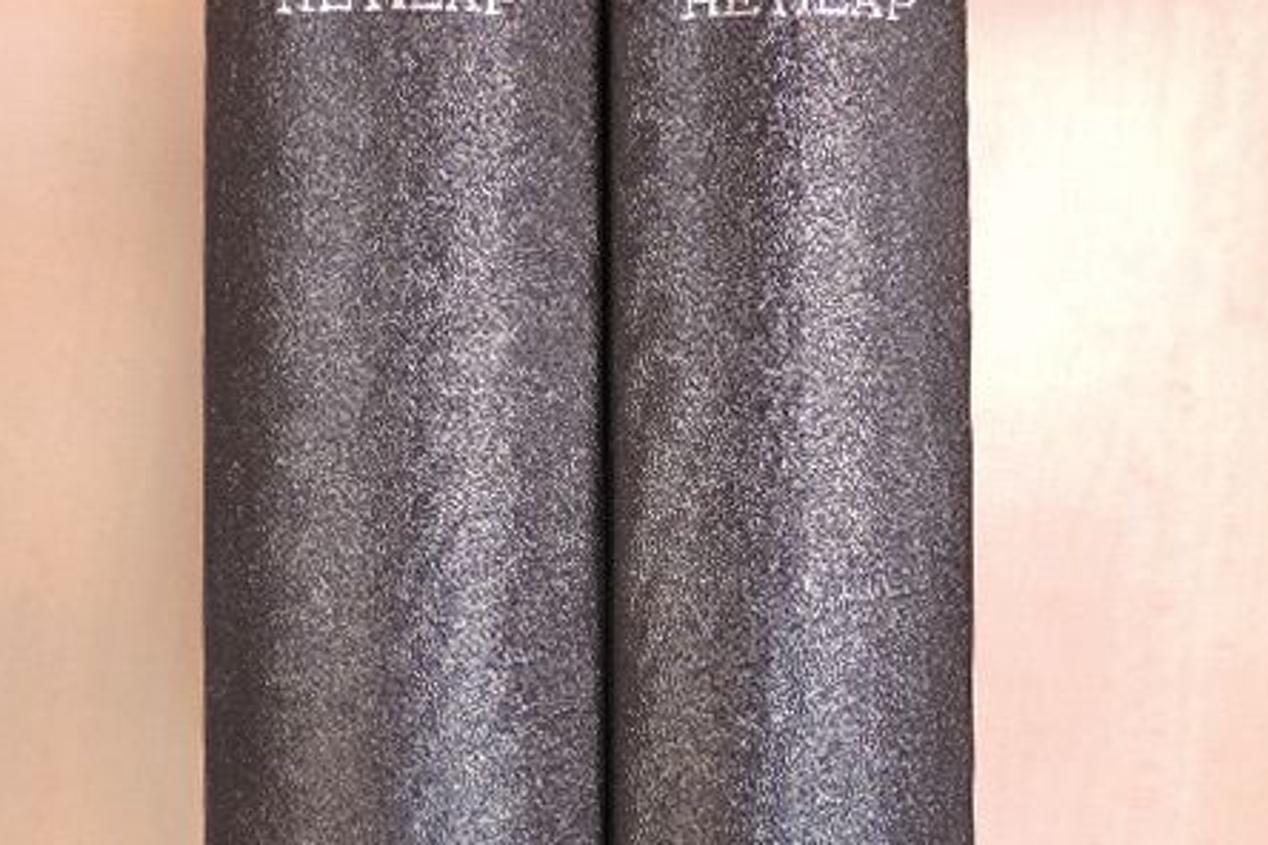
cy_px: 488
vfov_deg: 36.8
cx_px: 625
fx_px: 1268
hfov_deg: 53.1
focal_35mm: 36
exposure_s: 1/20
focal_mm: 4.3
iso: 400
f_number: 3
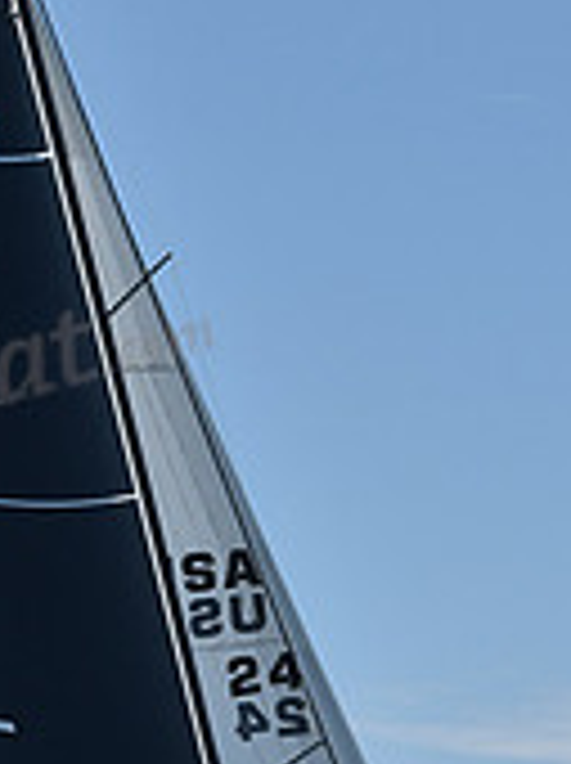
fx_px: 5071
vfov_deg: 8.6
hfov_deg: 6.4
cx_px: 447
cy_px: 571
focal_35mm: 230
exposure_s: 1/1250
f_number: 8
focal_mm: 70
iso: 250
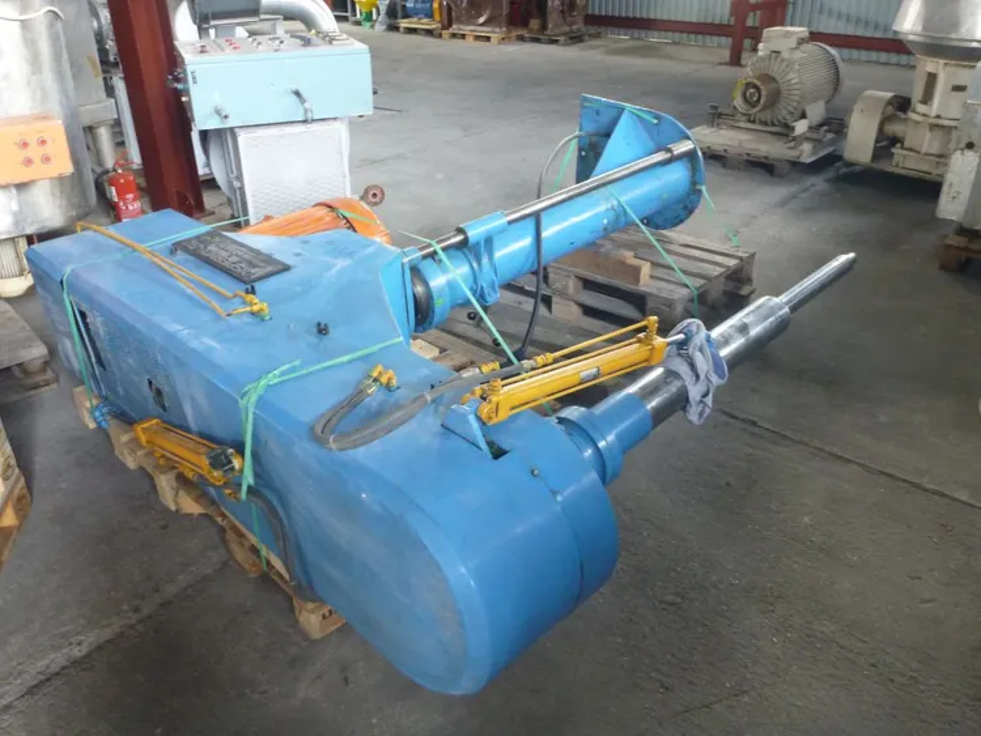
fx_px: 794
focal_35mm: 28
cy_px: 368
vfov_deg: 49.8
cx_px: 490
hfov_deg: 63.4
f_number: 3.3
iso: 400
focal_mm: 4.9
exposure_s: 1/13
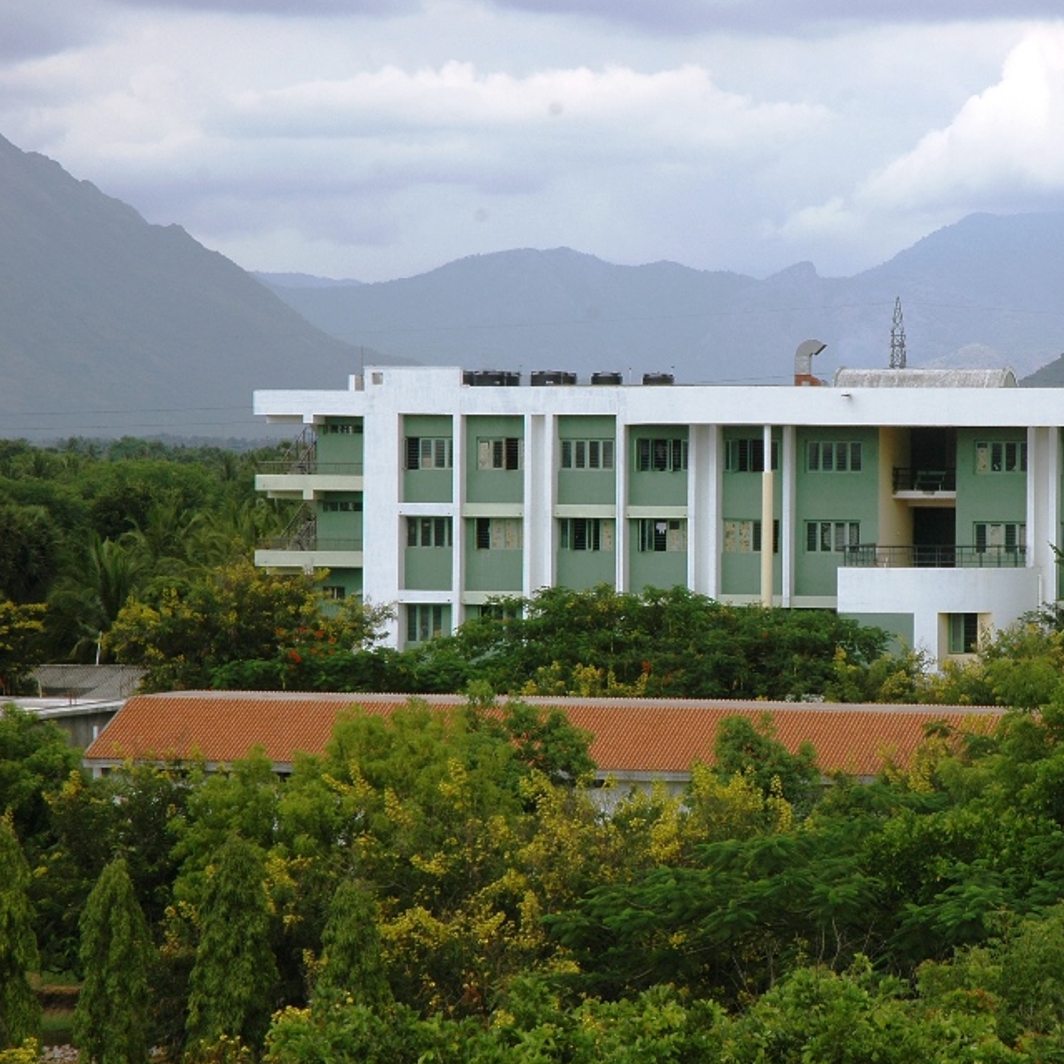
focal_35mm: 143
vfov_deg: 12.2
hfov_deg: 12.2
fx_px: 4973
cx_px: 846
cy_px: 522
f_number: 11
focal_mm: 70
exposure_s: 1/200
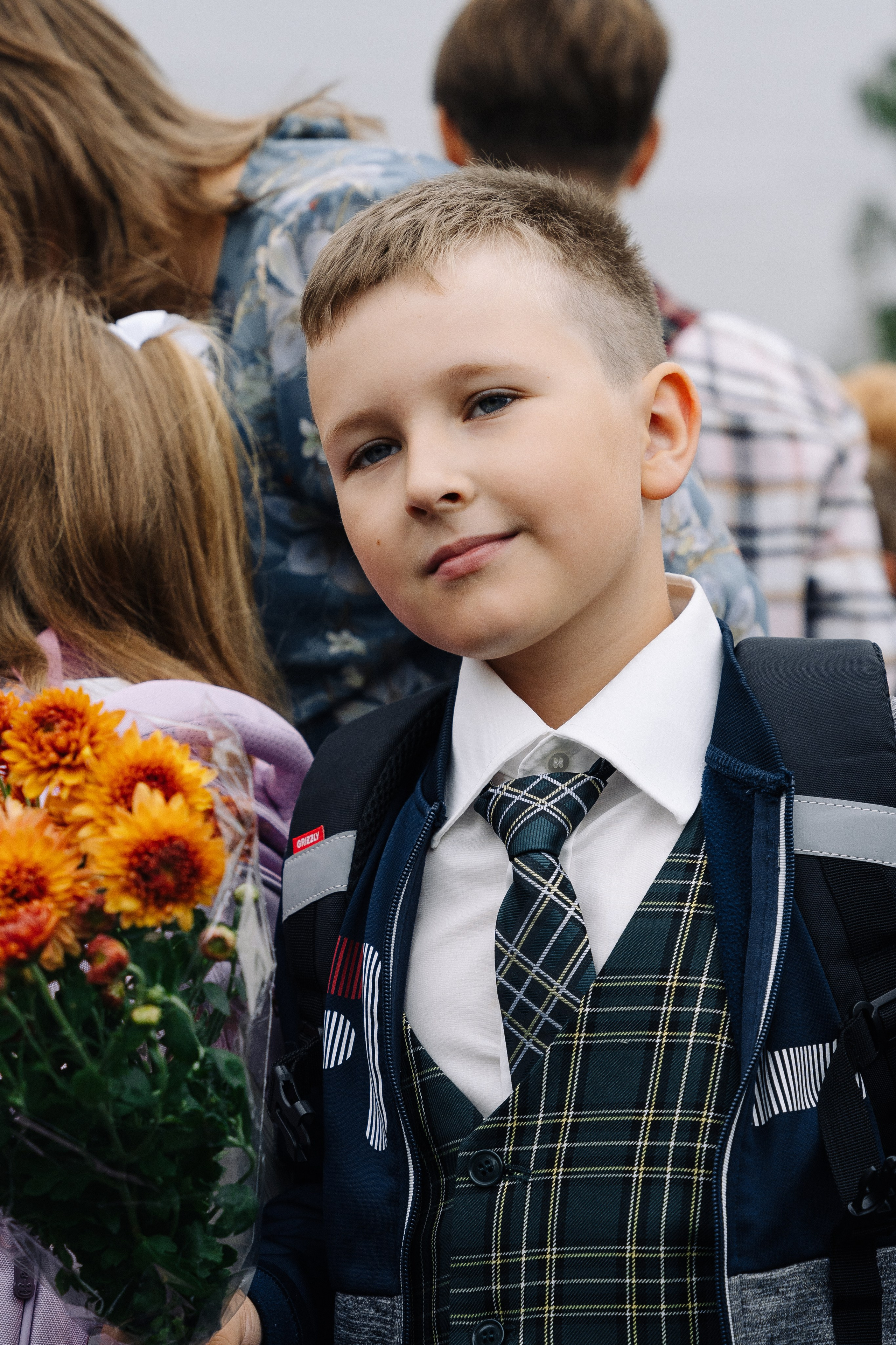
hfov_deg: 13.0
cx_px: 448
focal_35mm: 105
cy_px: 672
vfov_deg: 19.5
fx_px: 3920
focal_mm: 70
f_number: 4.5
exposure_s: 1/400
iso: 320
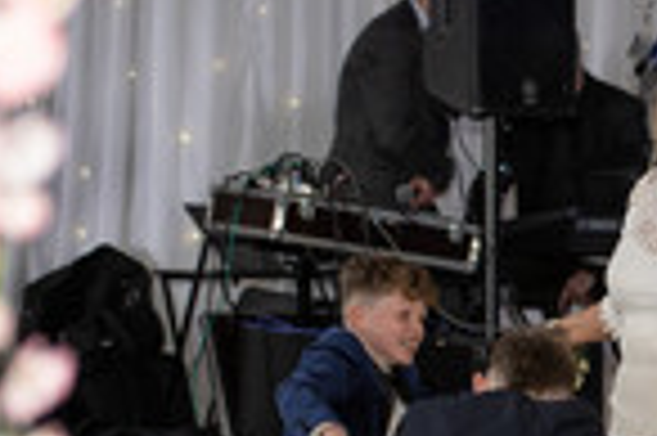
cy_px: 438
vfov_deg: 5.0
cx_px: 842
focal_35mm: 274
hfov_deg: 7.4
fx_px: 4995
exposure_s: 1/250
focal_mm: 100
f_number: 2.8
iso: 640
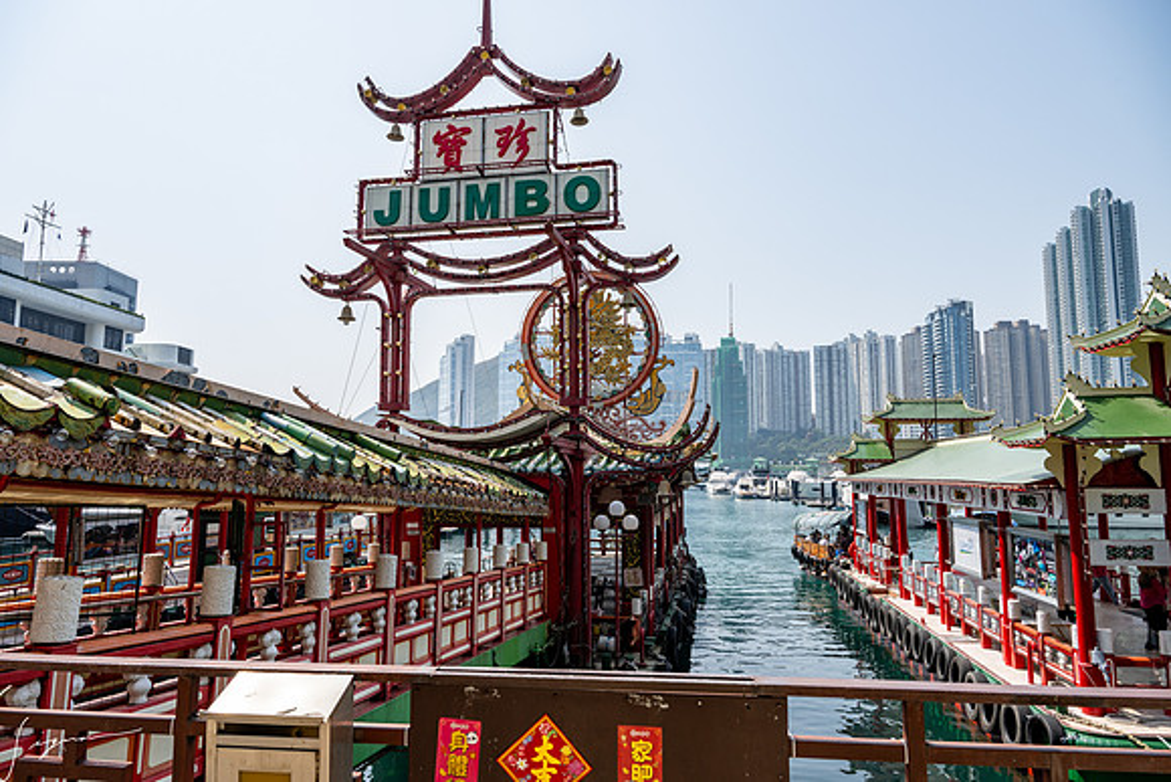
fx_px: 781
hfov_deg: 73.7
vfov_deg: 53.2
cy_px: 391
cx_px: 586
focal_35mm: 24
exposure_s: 1/200
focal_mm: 24
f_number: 8
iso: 64
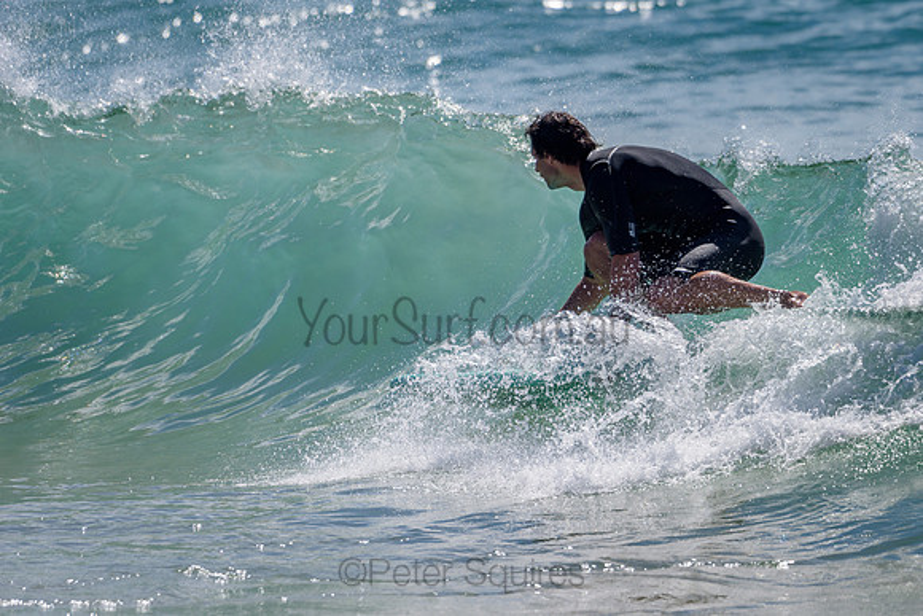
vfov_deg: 3.4
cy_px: 288
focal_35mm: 404
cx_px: 566
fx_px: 10372
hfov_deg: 5.1
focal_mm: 330
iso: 100
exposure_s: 1/2000
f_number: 5.6
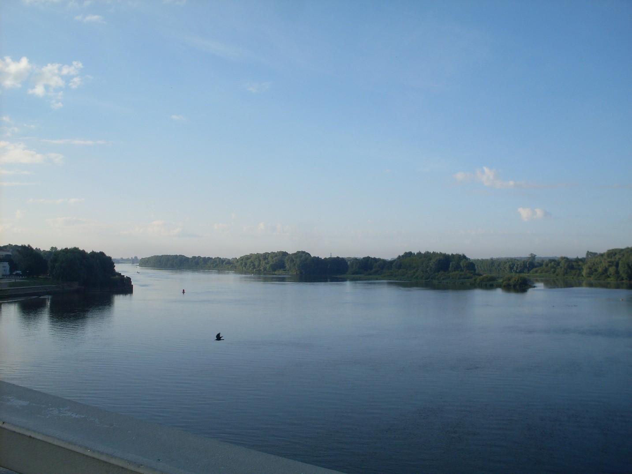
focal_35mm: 38
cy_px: 237
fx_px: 694
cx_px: 316
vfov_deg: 37.7
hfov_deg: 49.0
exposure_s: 1/250
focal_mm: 6.3
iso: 80
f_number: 8.4
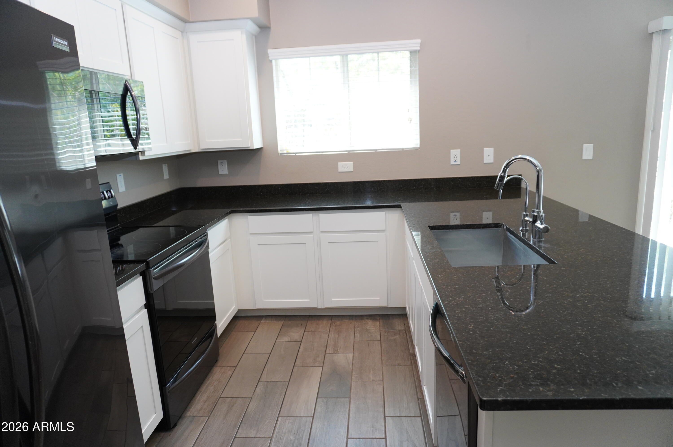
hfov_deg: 73.8
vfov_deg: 53.0
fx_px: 448
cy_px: 224
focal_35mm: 24
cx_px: 336
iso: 1000
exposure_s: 1/160
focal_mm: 16
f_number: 4
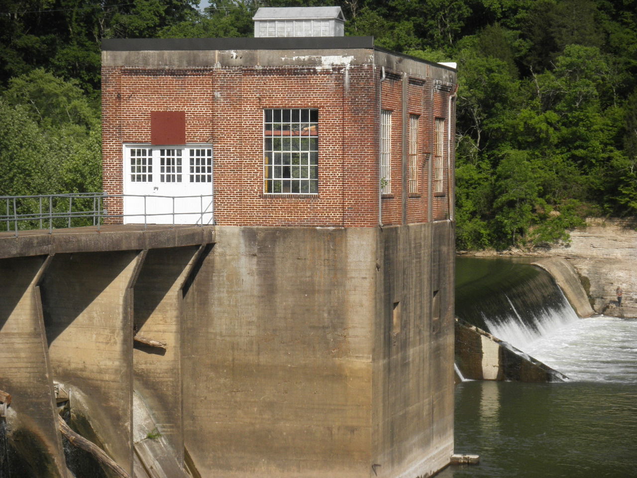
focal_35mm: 108
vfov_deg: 13.7
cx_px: 318
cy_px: 239
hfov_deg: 18.2
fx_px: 1987
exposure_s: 1/125
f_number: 12.4
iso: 80
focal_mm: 19.1
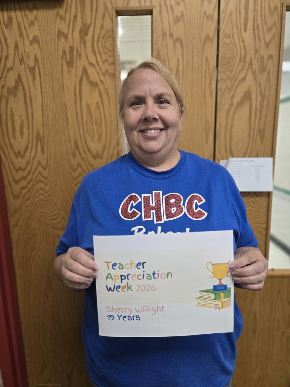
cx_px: 145
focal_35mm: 23
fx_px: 257
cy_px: 194
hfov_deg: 58.9
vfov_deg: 73.9
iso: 160
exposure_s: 1/120
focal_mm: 5.4
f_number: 1.8
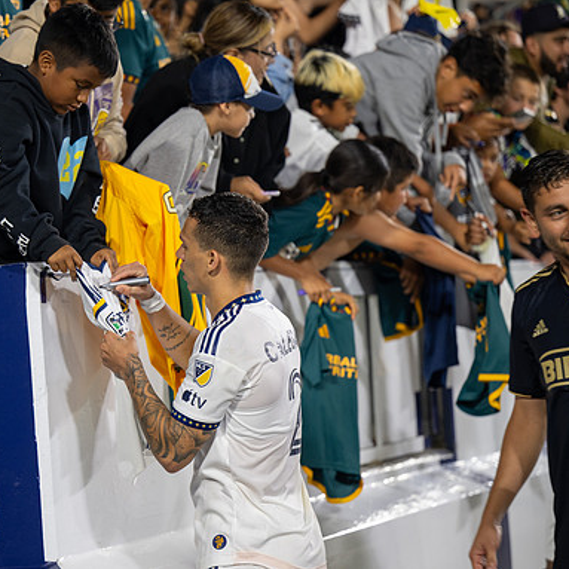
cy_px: 283
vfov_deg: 11.8
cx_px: 162
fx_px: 2752
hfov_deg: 11.8
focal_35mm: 148
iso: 500
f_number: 2.8
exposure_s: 1/200
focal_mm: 115
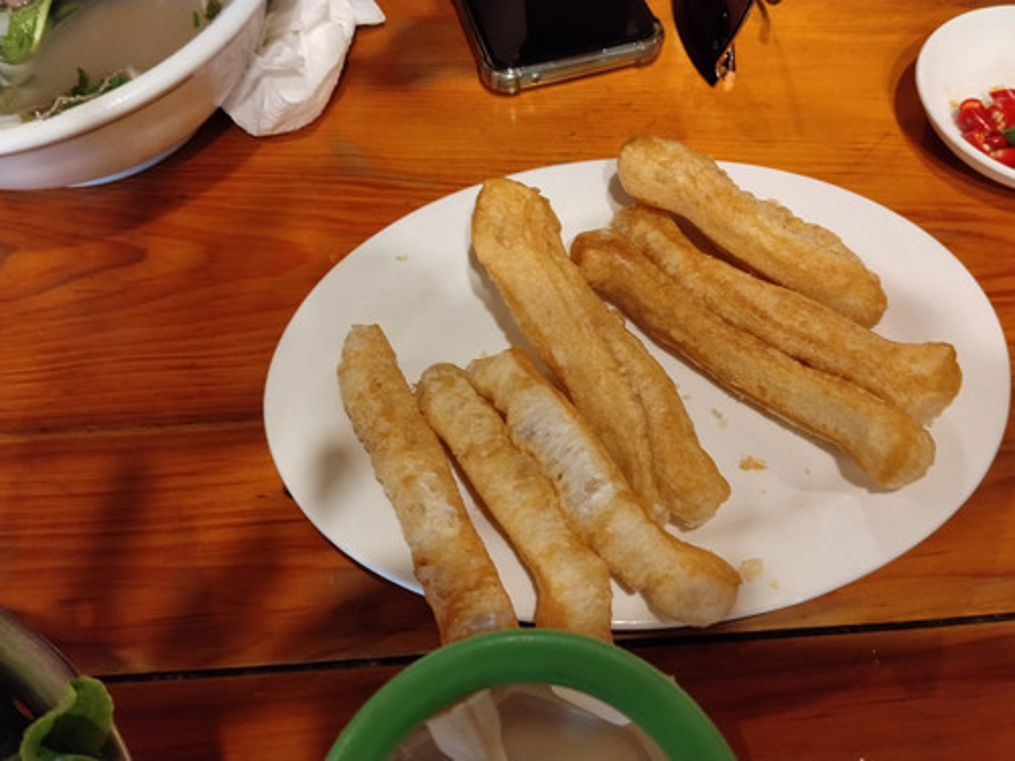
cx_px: 508
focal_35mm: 29
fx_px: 850
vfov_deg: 48.2
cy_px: 380
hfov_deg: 61.7
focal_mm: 4.22
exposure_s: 1/25
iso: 320
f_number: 1.8
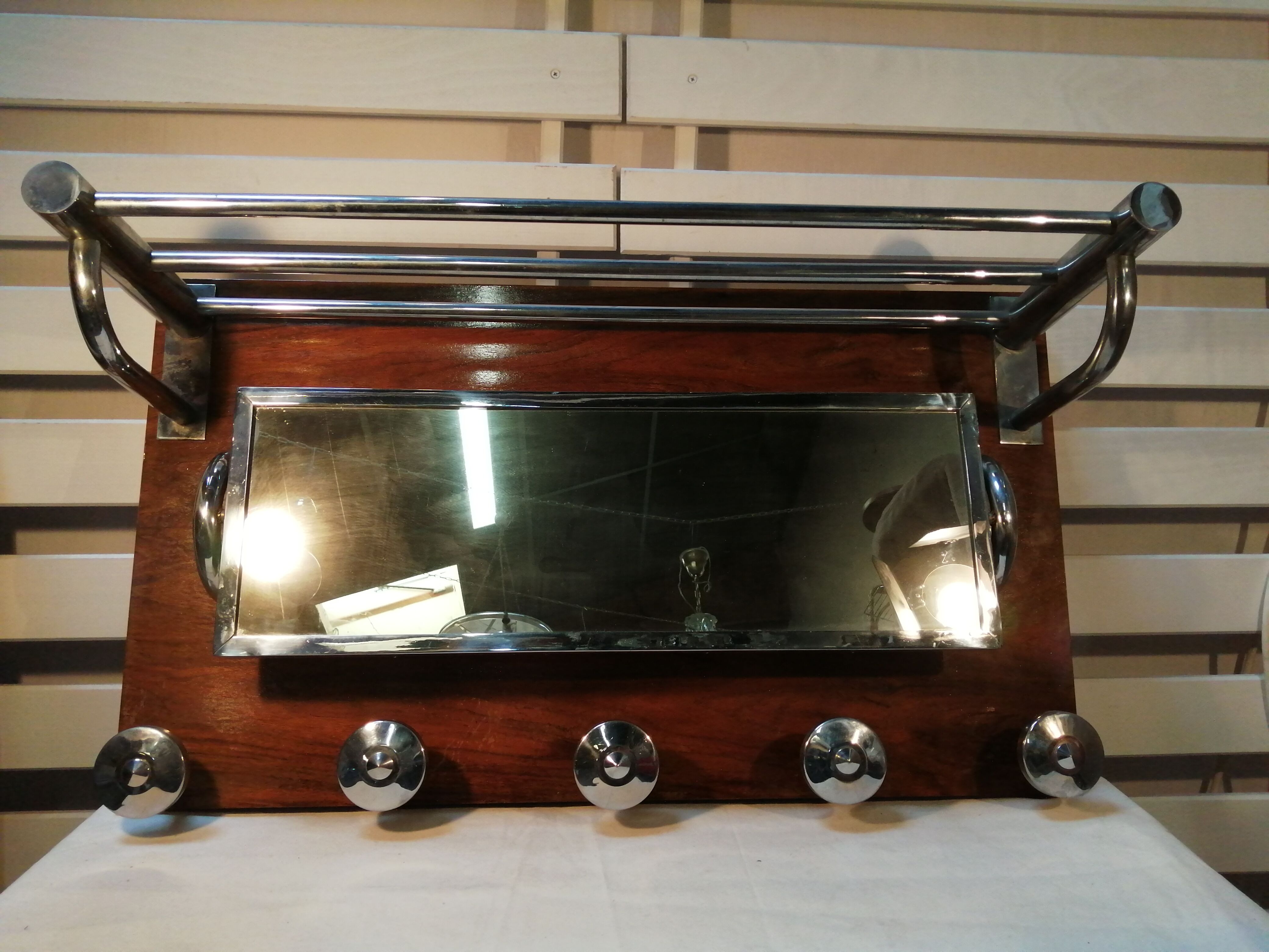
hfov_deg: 67.3
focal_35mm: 26
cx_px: 634
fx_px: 953
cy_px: 476
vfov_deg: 53.1
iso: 125
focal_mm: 3.46
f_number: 1.8
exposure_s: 1/100
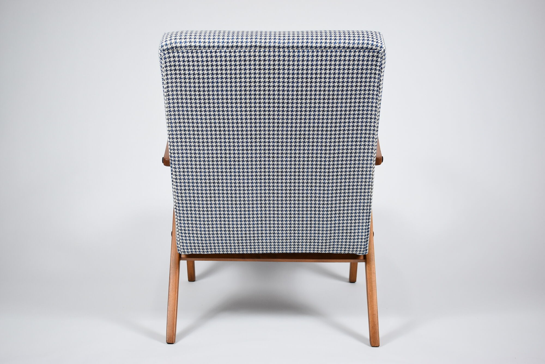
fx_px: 704
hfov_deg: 42.3
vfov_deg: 29.0
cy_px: 182
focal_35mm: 46
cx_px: 272
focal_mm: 31
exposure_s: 1/125
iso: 800
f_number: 4.5
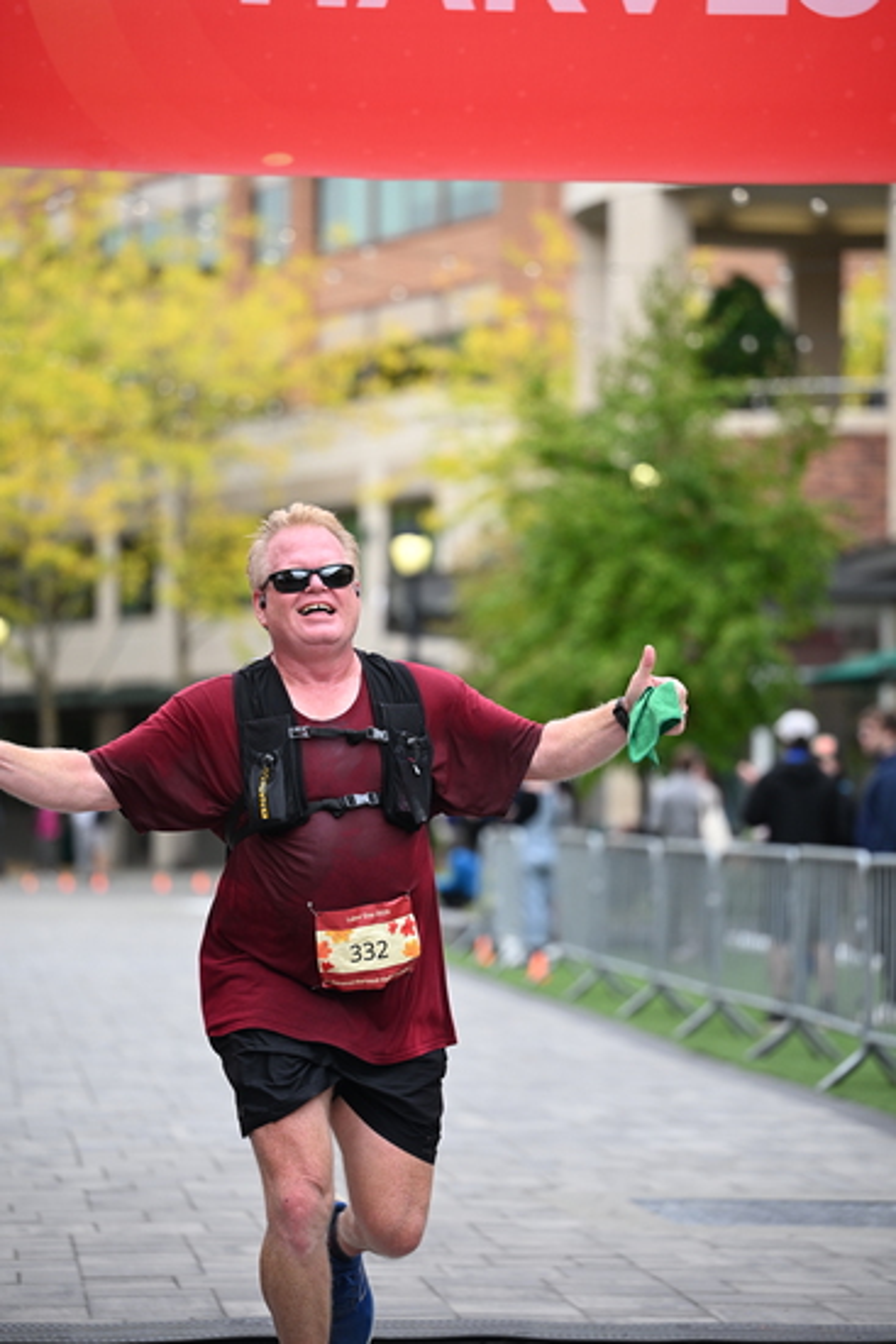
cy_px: 672
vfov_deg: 17.8
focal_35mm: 115
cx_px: 448
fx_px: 4290
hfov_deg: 11.9
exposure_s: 1/2000
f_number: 2.8
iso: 640
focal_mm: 115
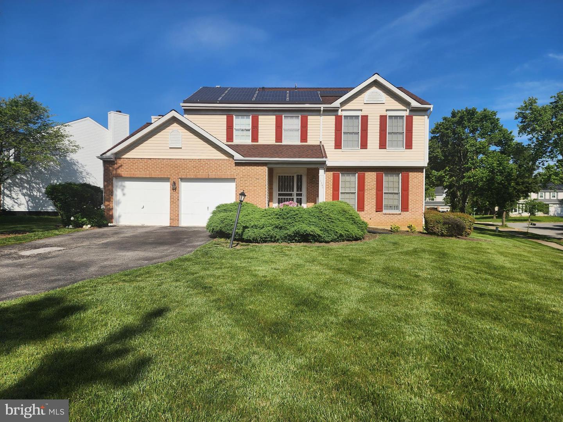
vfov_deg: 58.9
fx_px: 374
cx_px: 282
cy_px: 211
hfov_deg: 73.9
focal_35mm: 23
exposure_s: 1/1889
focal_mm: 6.4
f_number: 1.8
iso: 12
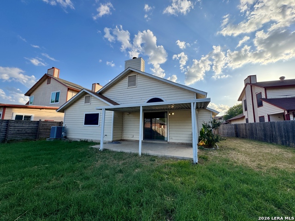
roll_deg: -0.8
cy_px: 110
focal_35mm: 14
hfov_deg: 102.1
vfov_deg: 85.7
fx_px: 119
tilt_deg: +8.9
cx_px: 148
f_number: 2.2
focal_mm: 2.22
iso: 40
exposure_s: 1/741
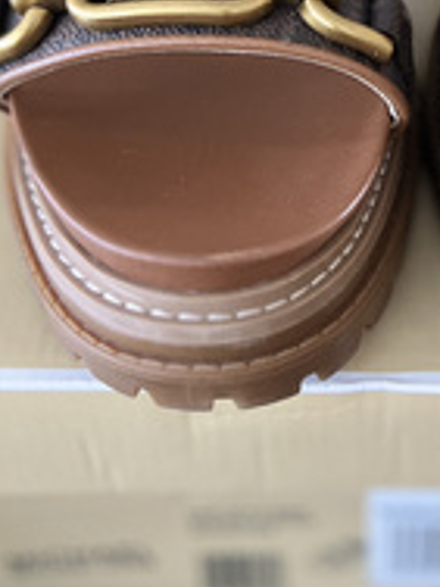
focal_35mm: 69
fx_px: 1169
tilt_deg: -37.0
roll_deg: -0.5
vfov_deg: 26.2
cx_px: 398
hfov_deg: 20.9
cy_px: -44
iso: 640
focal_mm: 5.7
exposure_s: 1/37
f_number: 1.5
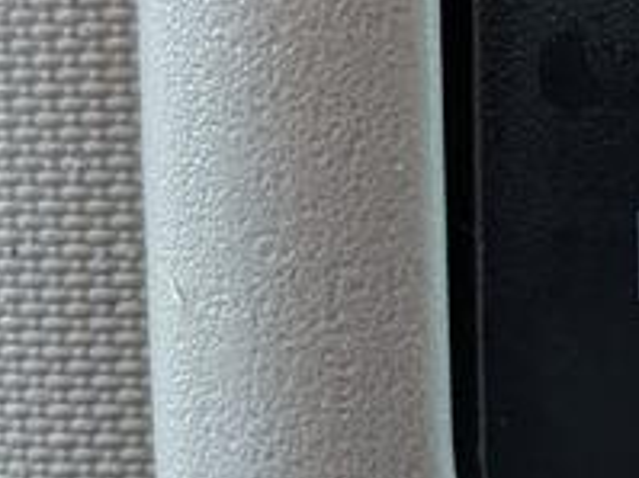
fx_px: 2970
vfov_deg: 9.2
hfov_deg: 12.1
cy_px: 452
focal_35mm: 161
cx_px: 653
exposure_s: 1/195
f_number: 1.89
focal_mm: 5.43
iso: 24
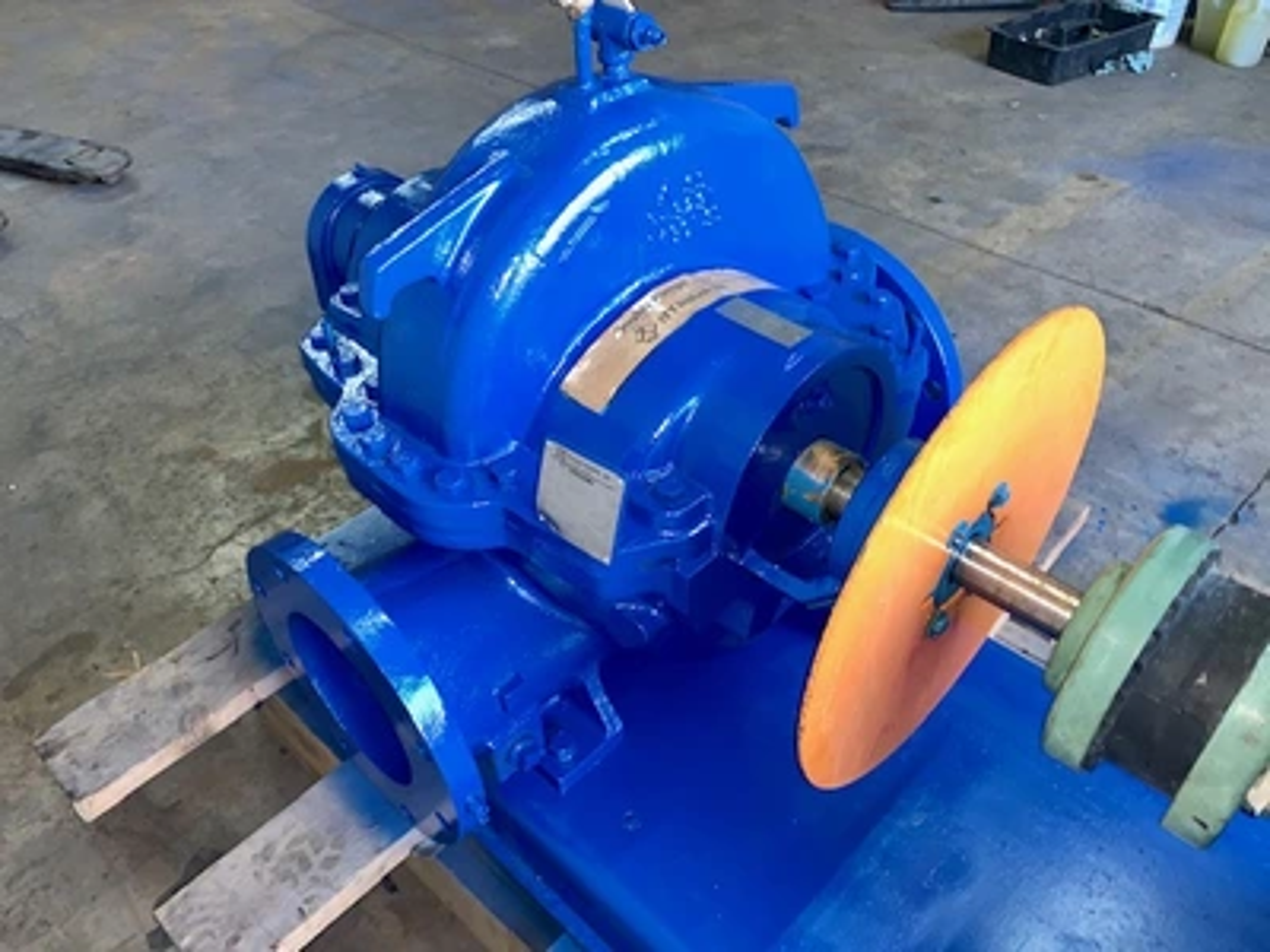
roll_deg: +2.6
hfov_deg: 67.3
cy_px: 476
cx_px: 635
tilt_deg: -39.8
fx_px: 954
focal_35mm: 26
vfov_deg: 53.1
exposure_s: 1/13
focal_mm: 4.25
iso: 64
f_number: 1.8
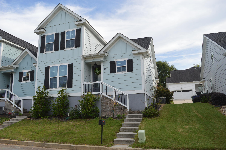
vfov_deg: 47.8
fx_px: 169
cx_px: 113
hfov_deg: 67.4
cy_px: 75
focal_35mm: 27
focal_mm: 18
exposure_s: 1/200
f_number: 7.1
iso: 100
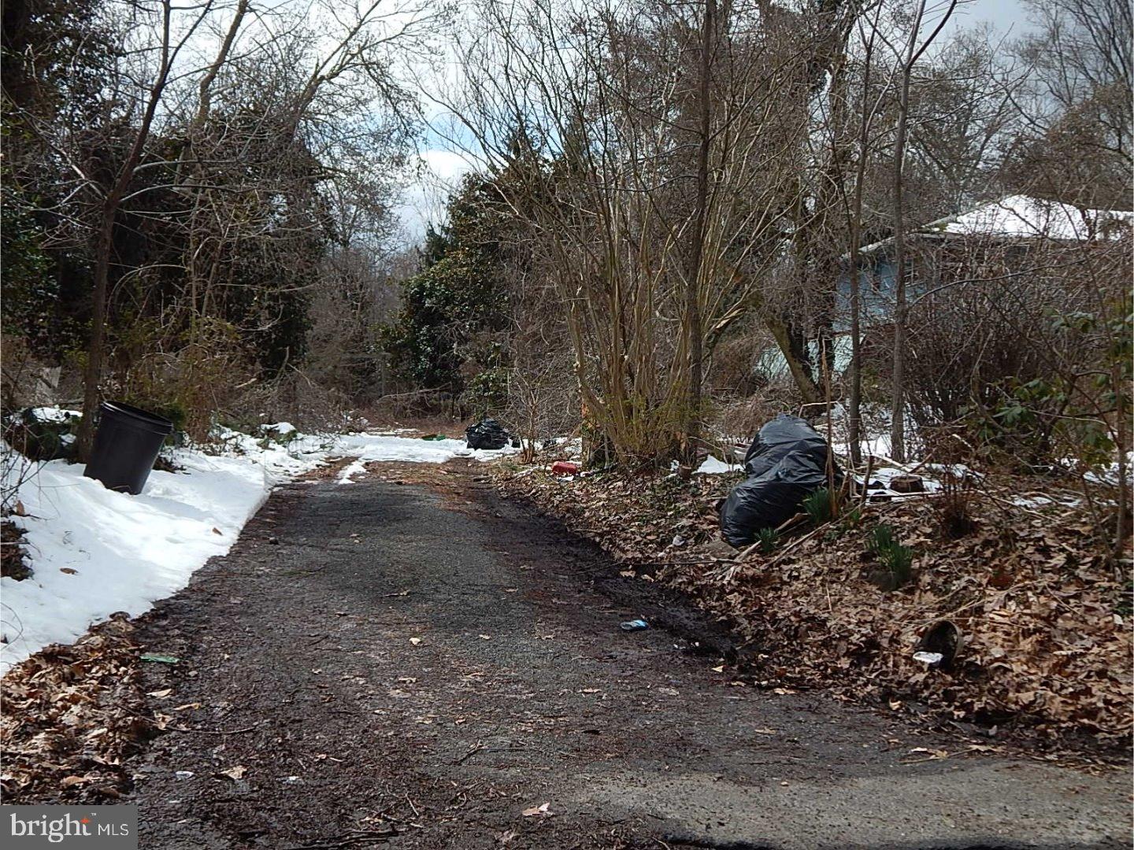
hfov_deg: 43.9
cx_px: 567
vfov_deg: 33.6
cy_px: 425
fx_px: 1409
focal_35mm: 43
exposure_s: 1/1250
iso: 125
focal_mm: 7.7
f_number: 3.6
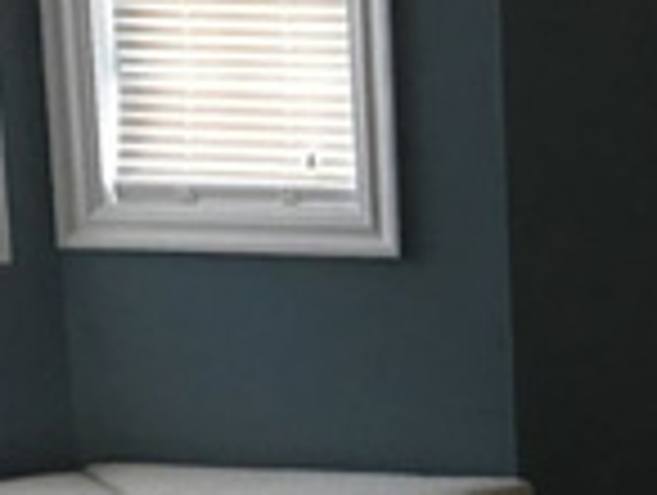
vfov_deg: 11.7
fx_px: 2414
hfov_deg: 14.7
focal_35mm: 127
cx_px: 909
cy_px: 338
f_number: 2.2
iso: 100
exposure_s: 1/30
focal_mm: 4.15
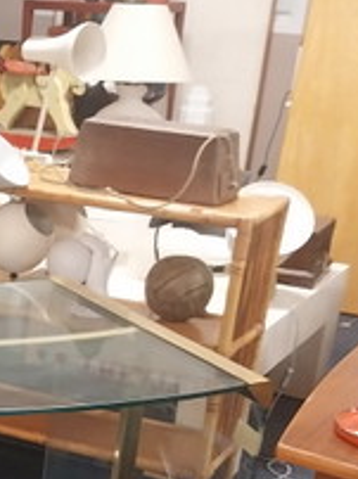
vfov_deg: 21.1
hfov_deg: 15.5
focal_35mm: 88
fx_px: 1216
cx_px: -175
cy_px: 539
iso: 320
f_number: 1.8
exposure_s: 1/33.3
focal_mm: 4
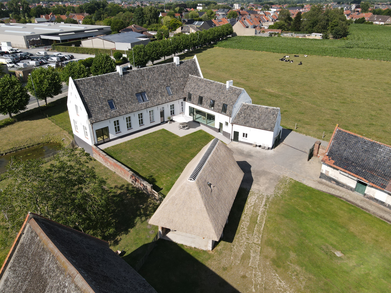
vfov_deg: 56.8
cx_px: 196
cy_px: 146
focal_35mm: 24
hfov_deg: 71.6
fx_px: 271
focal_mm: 4.5
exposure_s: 1/640
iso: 100
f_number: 2.8
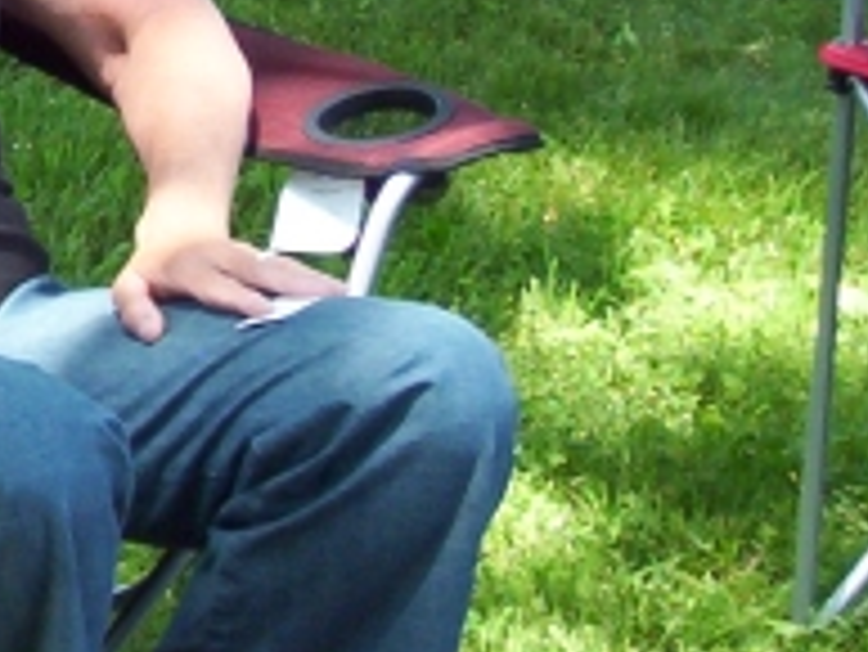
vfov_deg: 6.2
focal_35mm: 239
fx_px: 5997
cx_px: -522
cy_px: -108
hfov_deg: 8.1
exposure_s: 1/157
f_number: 3.54
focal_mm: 9.98
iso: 100
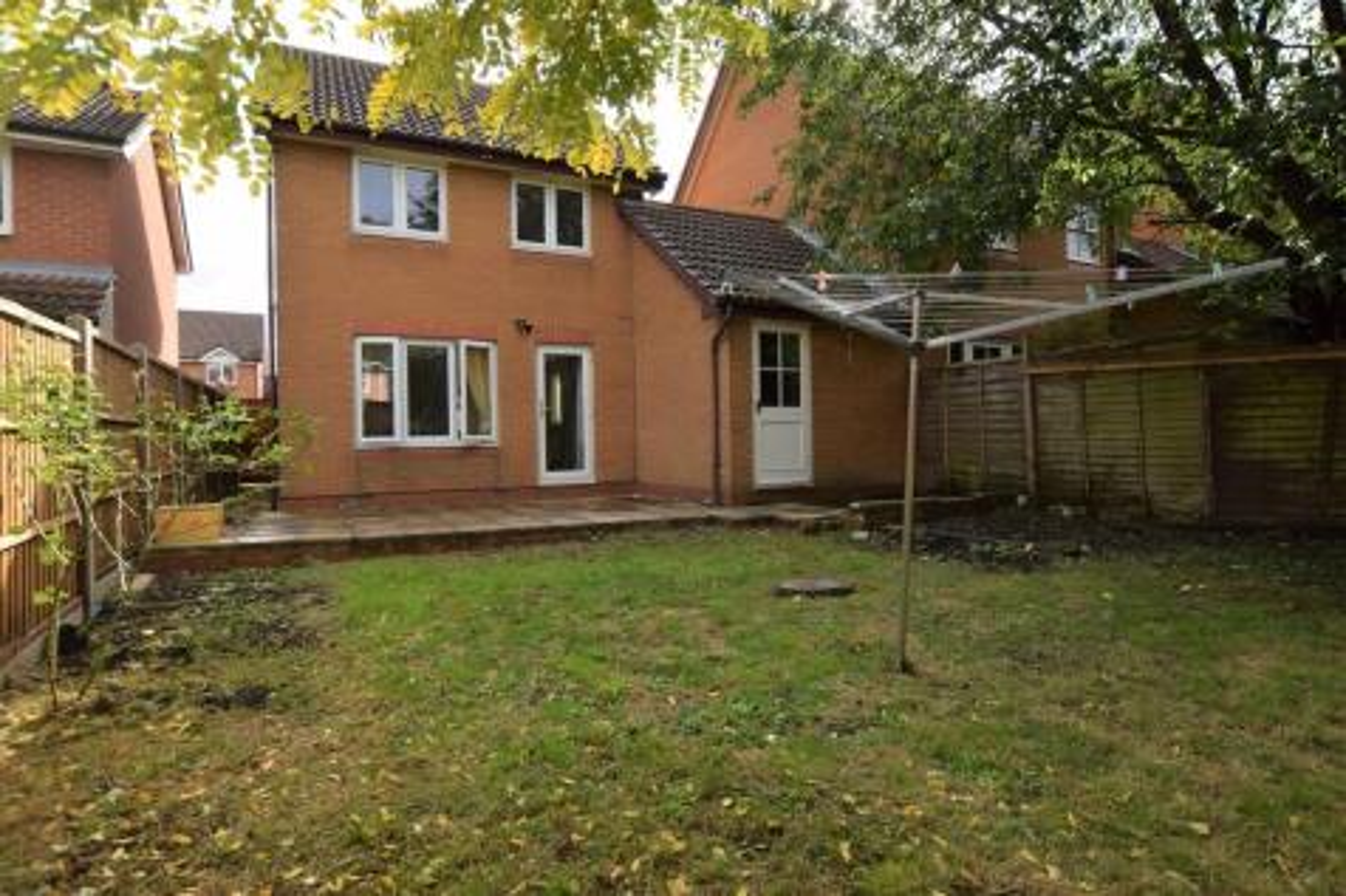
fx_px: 673
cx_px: 673
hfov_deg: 90.0
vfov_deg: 67.3
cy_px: 448
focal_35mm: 18
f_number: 5.6
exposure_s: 1/125
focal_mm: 12
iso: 100
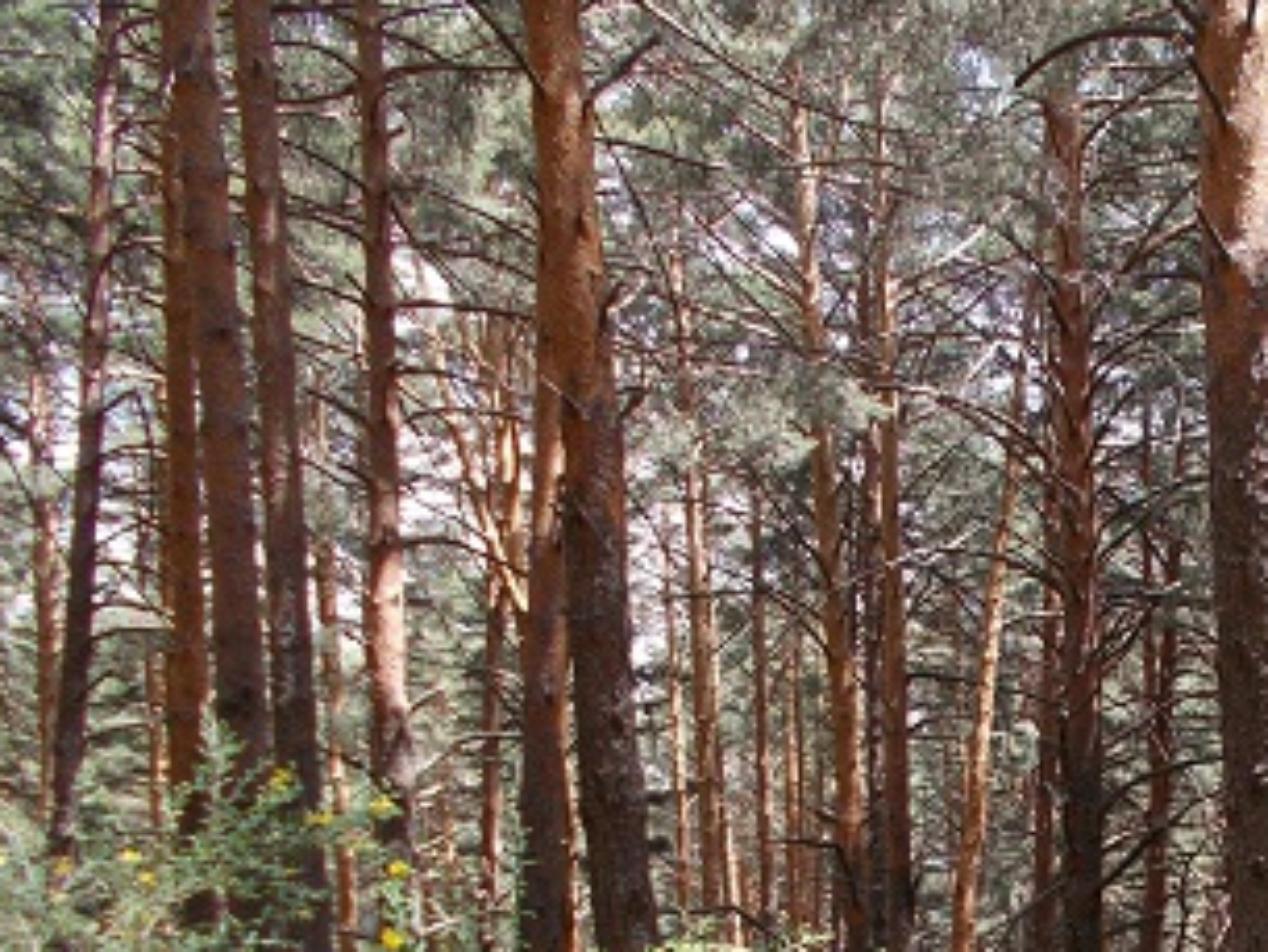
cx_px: 1122
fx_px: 1906
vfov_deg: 27.0
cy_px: 875
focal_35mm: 52
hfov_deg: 34.9
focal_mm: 4.6
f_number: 3.2
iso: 80
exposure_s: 1/160
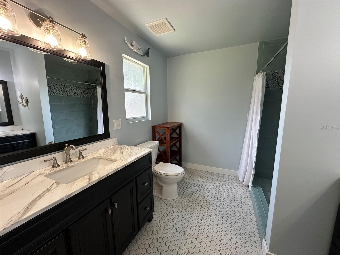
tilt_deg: -8.5
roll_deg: +0.1
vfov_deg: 85.7
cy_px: 128
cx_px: 170
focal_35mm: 14
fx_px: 138
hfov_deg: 102.1
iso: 200
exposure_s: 1/120
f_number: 2.2
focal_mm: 2.22
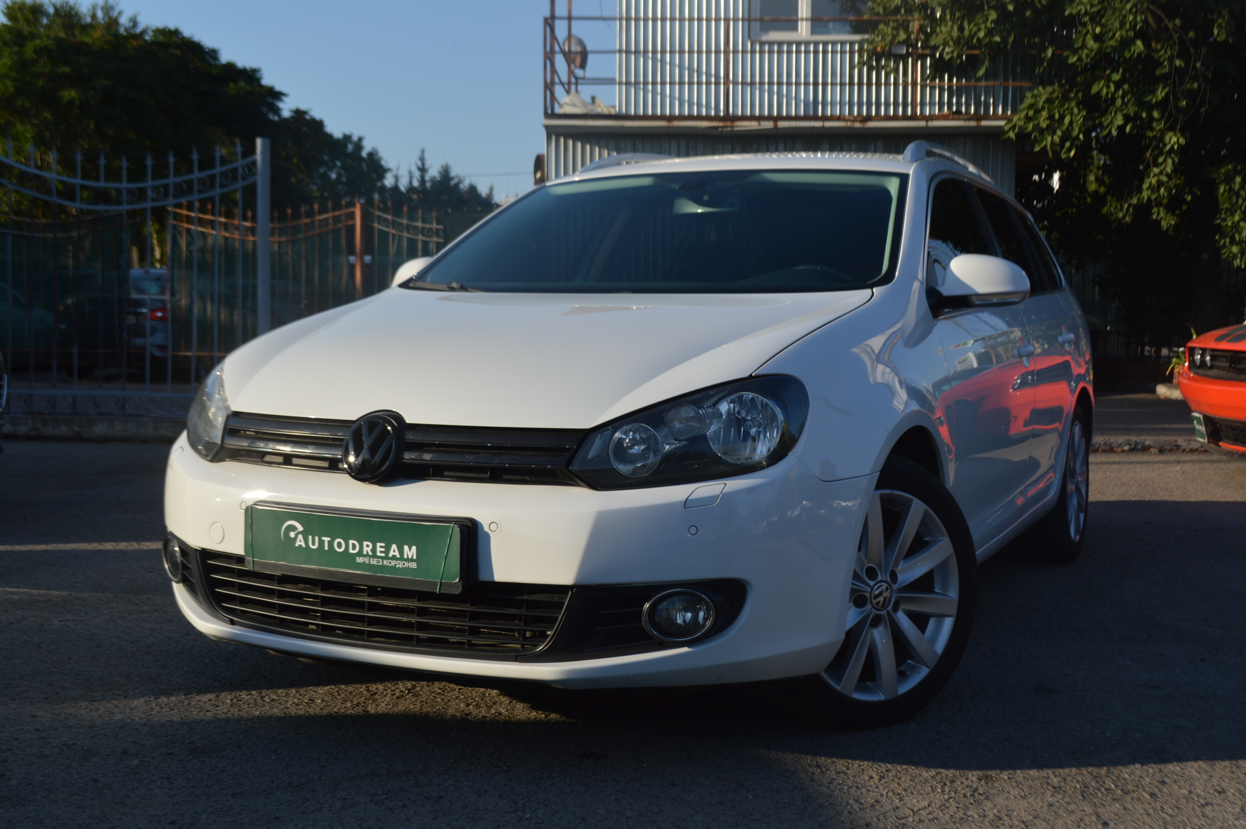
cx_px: 623
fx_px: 1349
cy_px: 414
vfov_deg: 34.1
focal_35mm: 39
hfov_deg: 49.6
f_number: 7.1
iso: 100
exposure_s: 1/200
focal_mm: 26
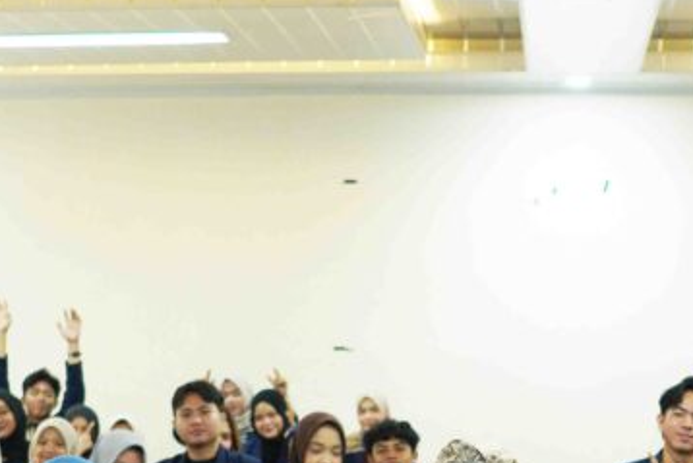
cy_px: 594
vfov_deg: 11.2
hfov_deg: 17.0
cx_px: 457
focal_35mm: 120
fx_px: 2311
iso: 800
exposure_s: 1/100
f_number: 2
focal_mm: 28
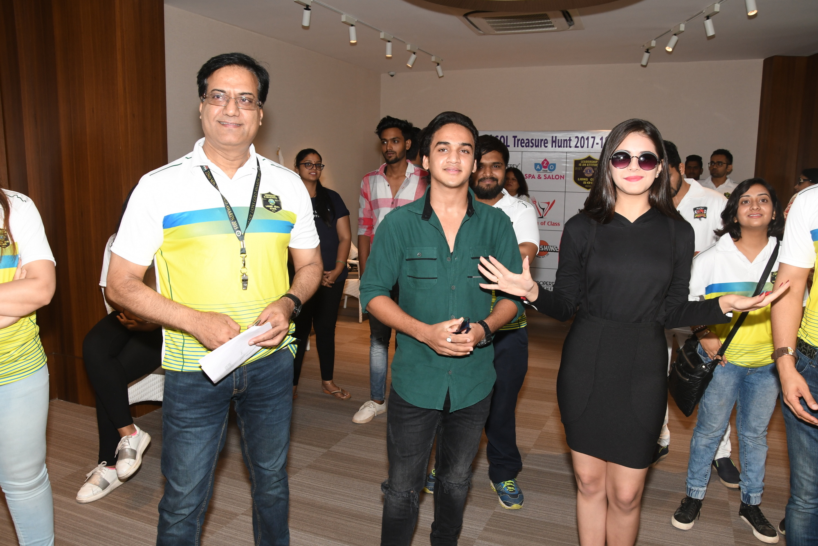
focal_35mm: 27
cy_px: 273
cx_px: 409
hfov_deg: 67.4
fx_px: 614
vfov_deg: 47.9
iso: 640
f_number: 6.3
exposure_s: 1/200
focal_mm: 18
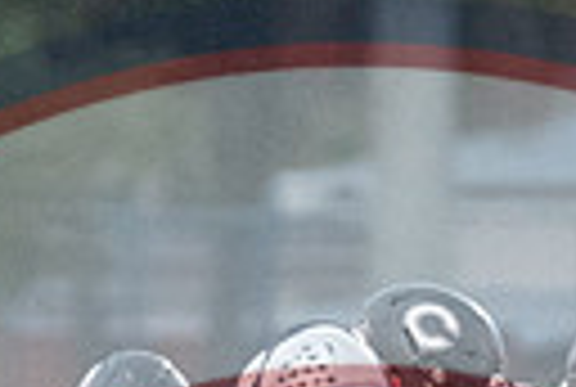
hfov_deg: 1.5
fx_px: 21731
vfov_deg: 1.0
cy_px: 853
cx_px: 338
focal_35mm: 1355
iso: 10000
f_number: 3.2
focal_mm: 200
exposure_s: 1/2000
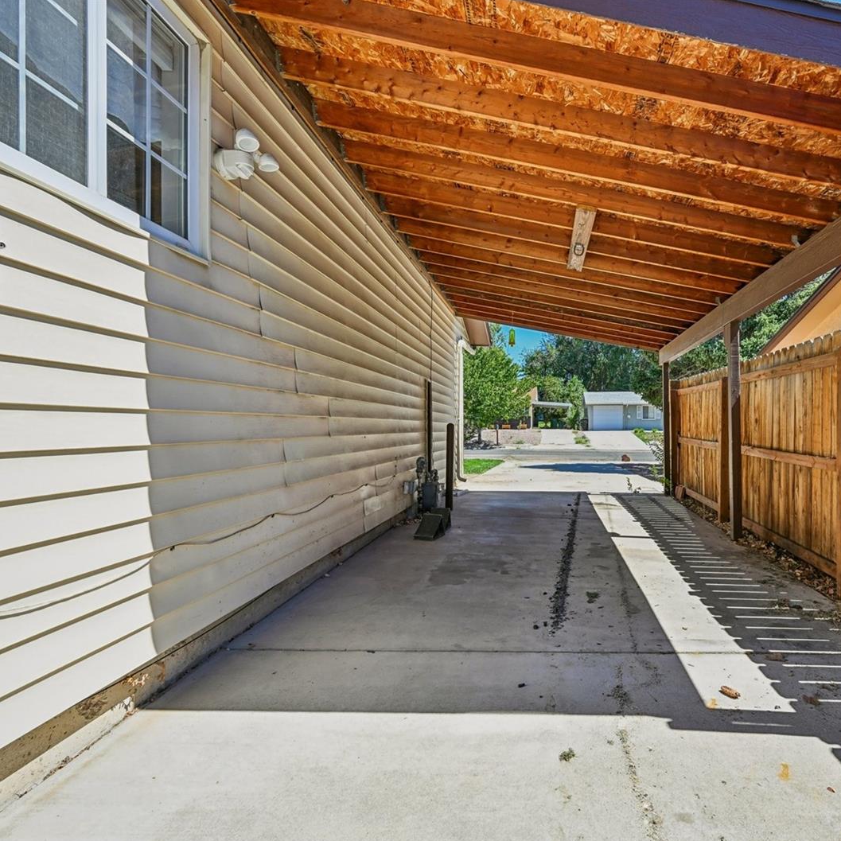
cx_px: 559
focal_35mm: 18
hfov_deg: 78.2
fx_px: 495
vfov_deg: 80.7
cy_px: 422
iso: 64
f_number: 9
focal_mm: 14
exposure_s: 1/50
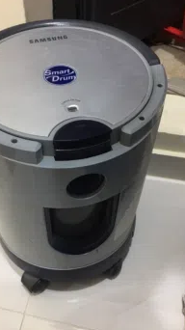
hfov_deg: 31.8
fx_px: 323
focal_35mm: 37
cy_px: 189
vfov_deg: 53.8
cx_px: 69
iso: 50
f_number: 2.2
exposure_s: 1/15
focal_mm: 4.15
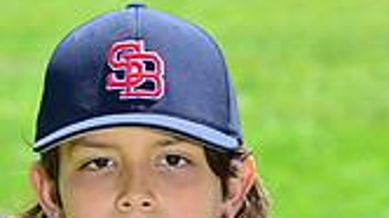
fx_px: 5091
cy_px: 367
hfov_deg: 4.4
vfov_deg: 2.4
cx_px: 155
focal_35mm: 494
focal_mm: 135
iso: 200
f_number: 8
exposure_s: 1/200
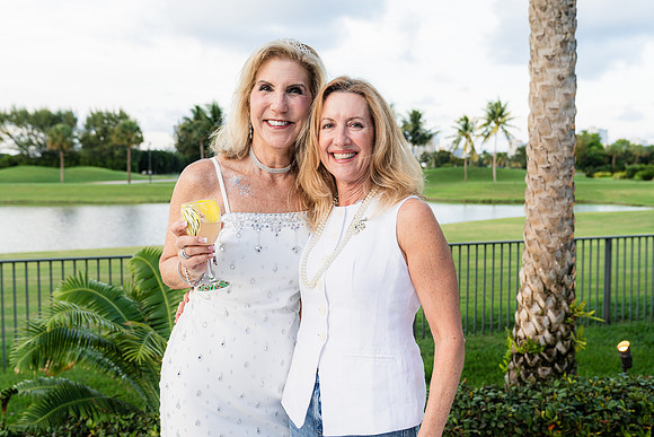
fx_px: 659
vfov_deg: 36.6
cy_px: 218
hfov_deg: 52.8
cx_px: 327
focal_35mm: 36
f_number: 4.5
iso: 400
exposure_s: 1/125
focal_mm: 36
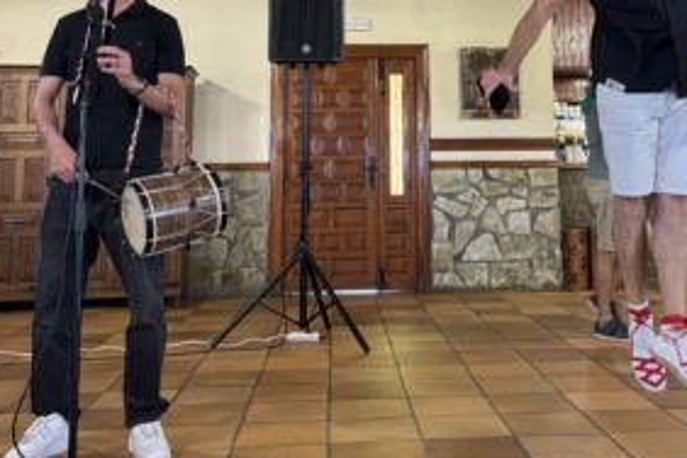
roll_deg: +0.4
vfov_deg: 27.1
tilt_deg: +8.4
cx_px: 419
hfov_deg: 40.9
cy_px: 48
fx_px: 916
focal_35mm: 48
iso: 250
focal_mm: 5.96
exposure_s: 1/50
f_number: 1.6
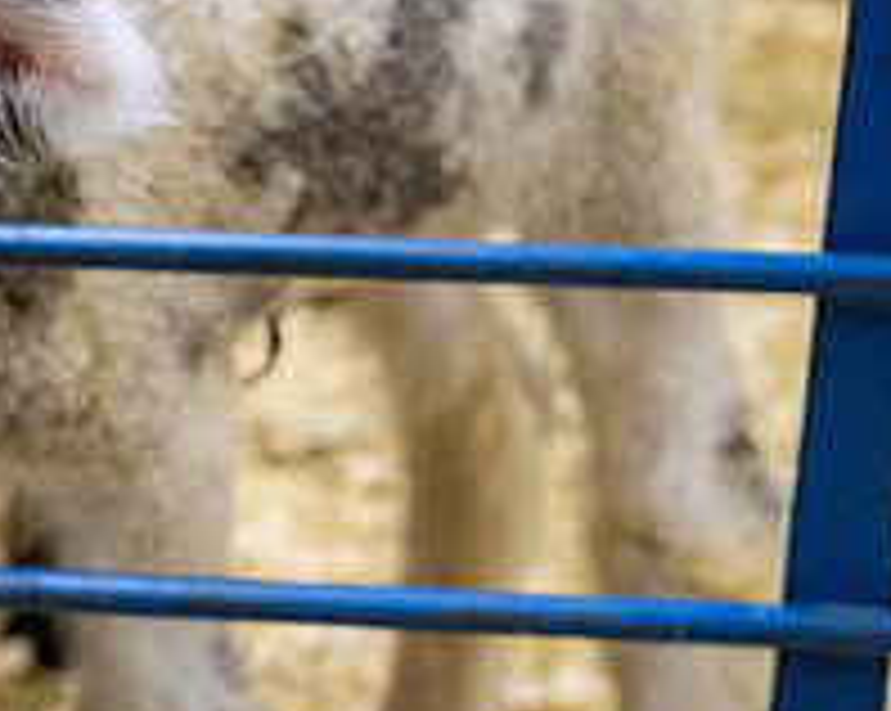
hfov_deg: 22.0
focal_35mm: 74
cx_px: -389
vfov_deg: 19.1
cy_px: -227
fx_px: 1949
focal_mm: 24
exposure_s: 1/250
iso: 2500
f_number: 3.5
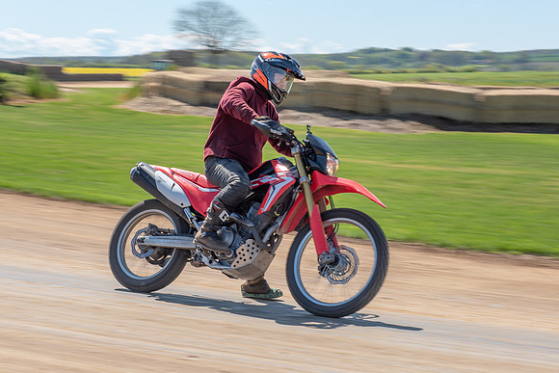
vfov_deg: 15.0
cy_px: 208
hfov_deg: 22.4
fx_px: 1413
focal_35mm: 91
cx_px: 248
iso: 100
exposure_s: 1/160
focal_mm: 70
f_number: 8
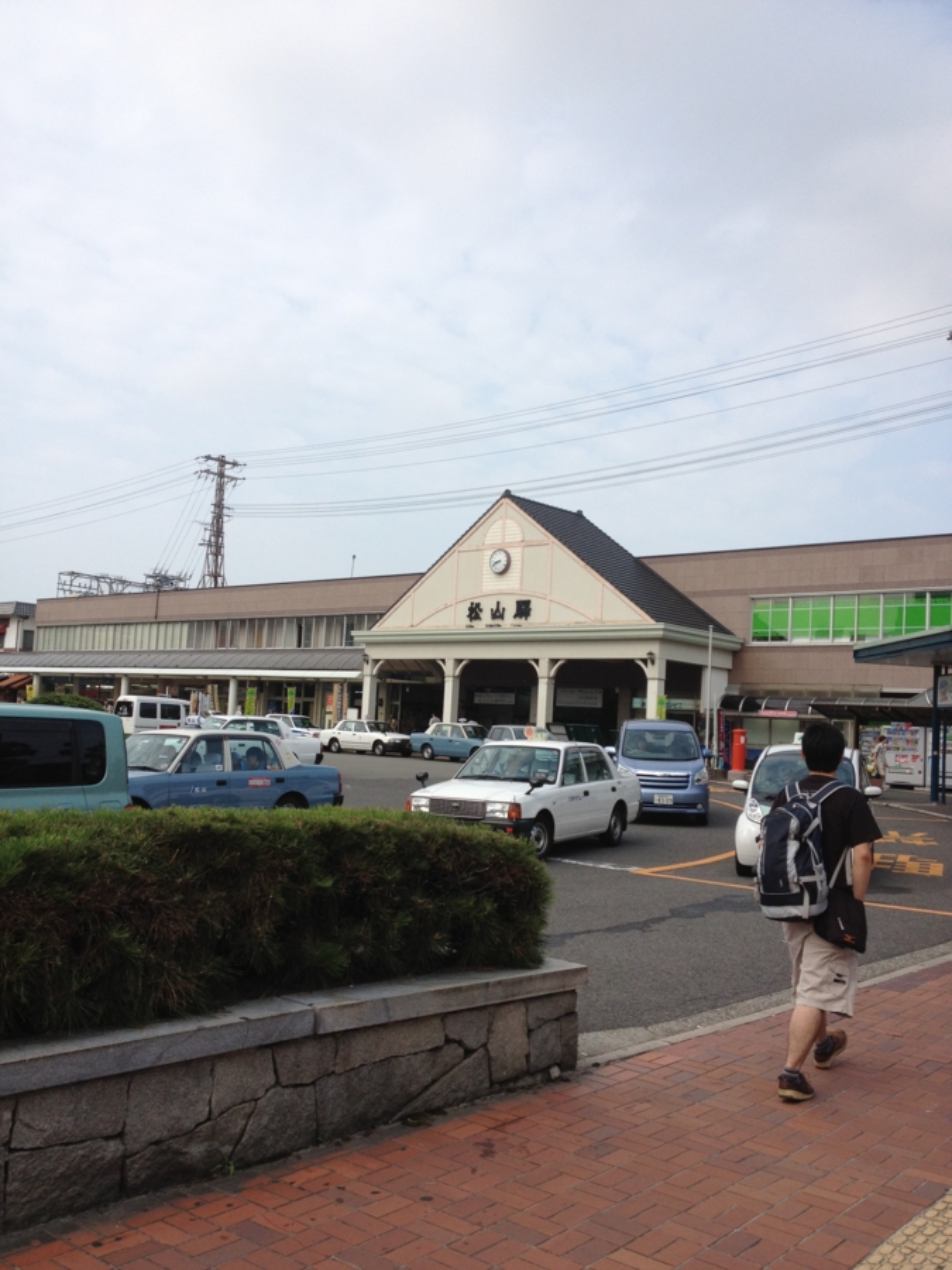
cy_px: 635
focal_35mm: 35
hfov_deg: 40.7
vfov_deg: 52.6
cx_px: 476
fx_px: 1283
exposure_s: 1/1255
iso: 64
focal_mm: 4.28
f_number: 2.4
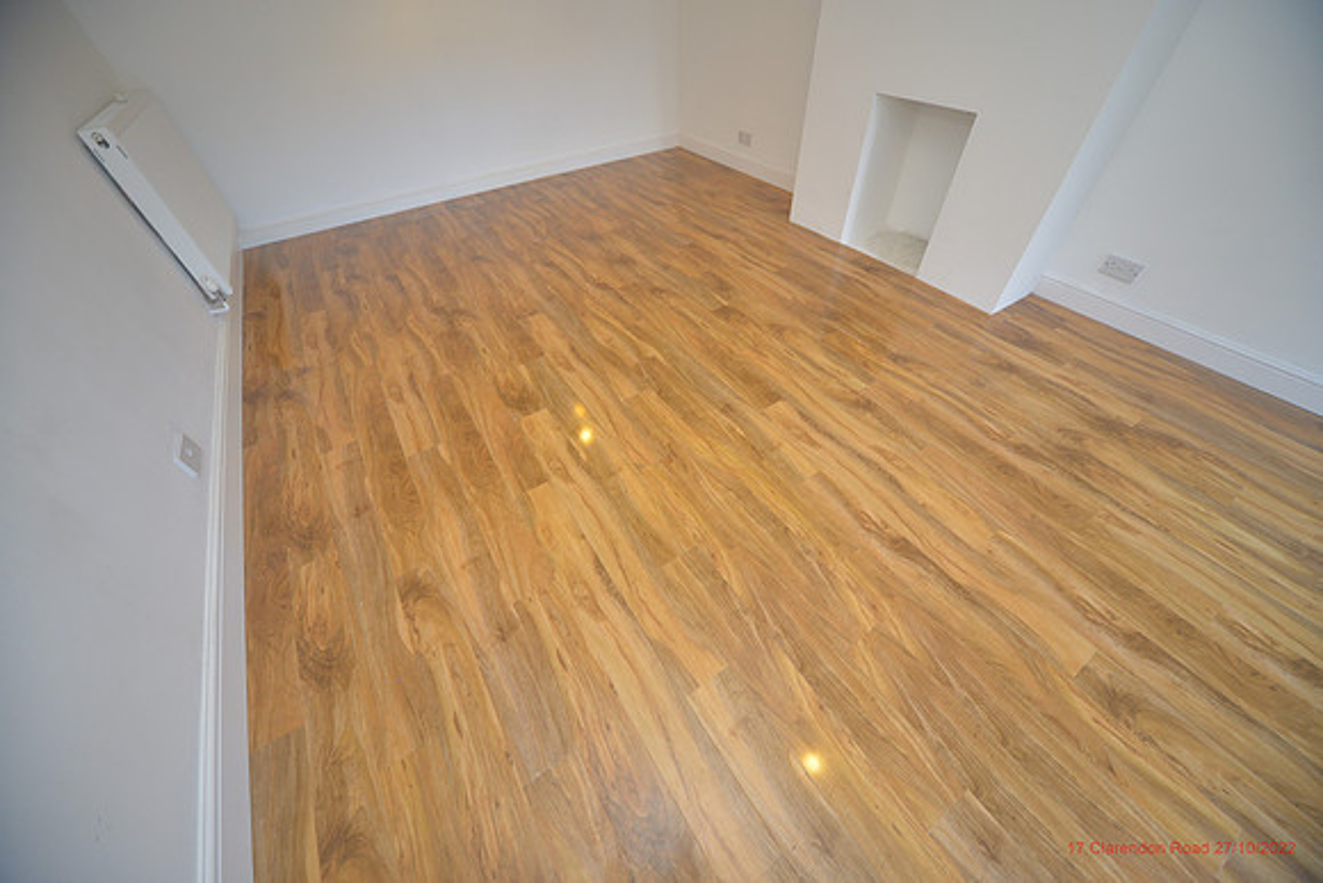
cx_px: 662
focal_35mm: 12
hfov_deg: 112.6
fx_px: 441
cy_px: 442
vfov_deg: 90.0
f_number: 5.6
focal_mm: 12
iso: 1000
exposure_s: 1/60
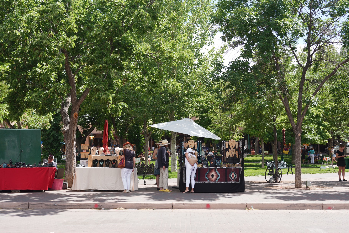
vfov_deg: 25.5
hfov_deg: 37.5
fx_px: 514
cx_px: 174
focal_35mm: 53
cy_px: 126
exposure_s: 1/160
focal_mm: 48
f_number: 7.1
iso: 80
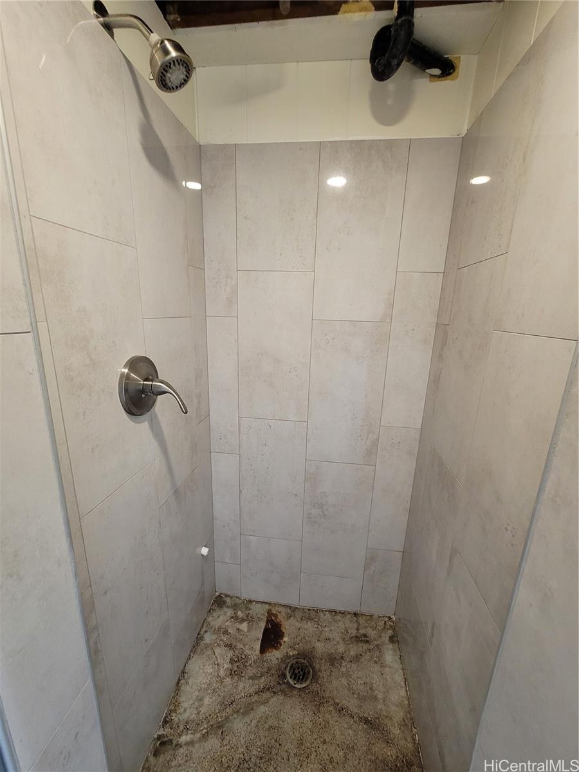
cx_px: 290
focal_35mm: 13
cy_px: 386
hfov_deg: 89.9
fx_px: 290
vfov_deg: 106.2
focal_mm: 2.2
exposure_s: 1/60
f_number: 2.2
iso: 320
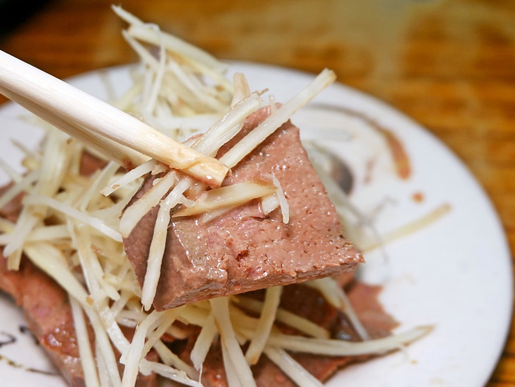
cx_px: 205
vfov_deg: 27.5
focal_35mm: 53
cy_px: 212
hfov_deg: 36.0
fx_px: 789
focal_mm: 21
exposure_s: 1/60
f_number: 4.6
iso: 320
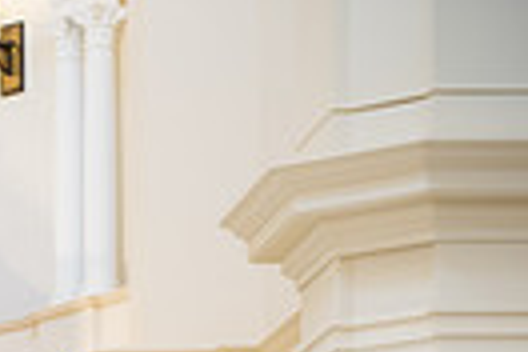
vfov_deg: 4.3
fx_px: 4561
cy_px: 766
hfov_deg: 6.4
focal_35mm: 311
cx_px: -601
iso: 1000
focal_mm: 70
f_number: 2.8
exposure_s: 1/160
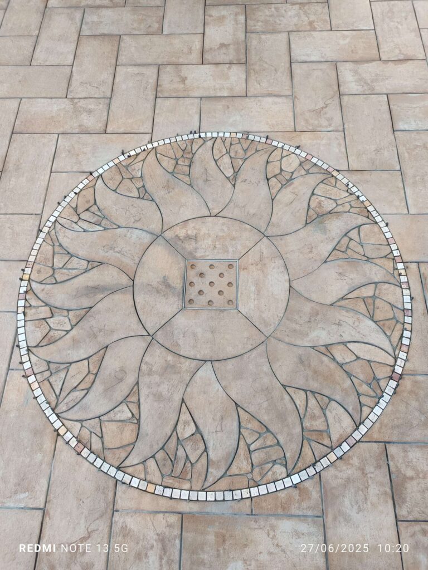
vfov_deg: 71.6
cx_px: 214
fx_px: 396
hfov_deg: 56.8
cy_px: 285
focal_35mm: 24
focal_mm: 5.31
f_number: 1.7
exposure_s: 1/100
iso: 102
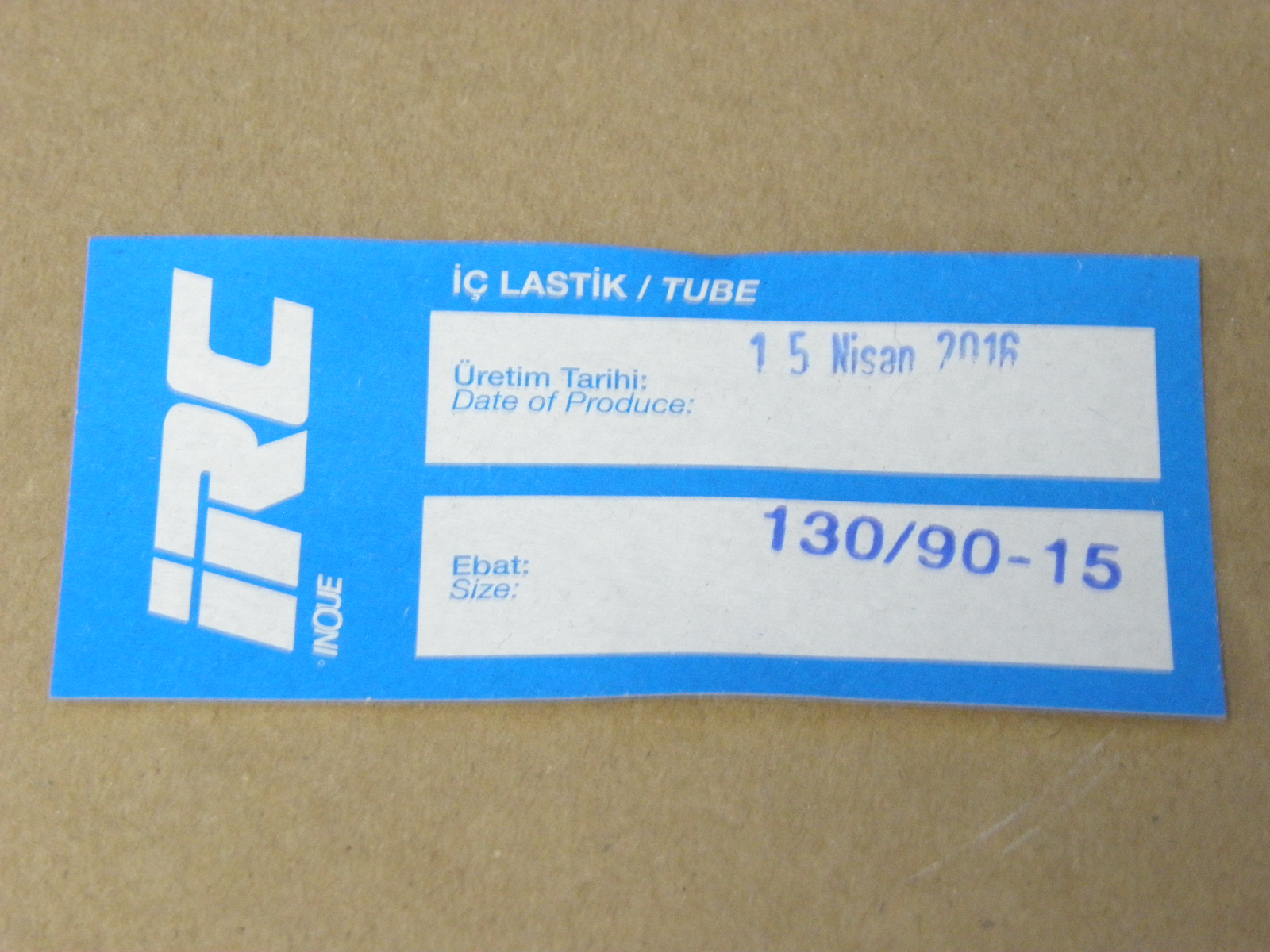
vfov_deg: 11.8
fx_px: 4623
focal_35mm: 126
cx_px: 635
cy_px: 476
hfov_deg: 15.6
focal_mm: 22.44
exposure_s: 1/2
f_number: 4.4
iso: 400
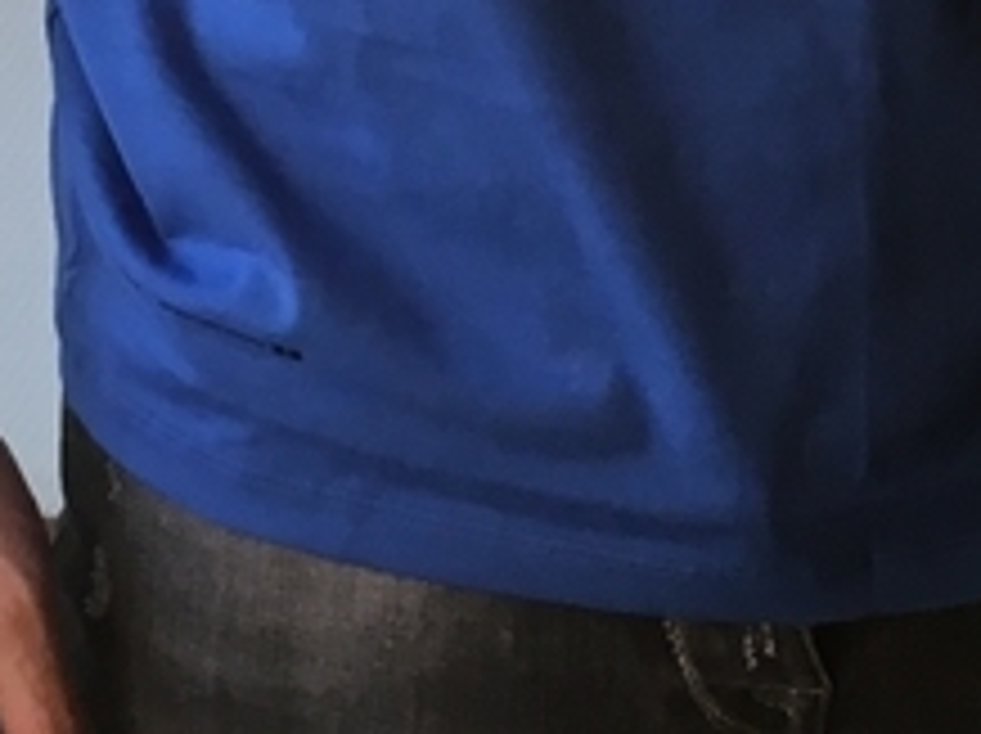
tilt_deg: -21.7
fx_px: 4529
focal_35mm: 160
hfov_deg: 12.3
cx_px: 256
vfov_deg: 9.2
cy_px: -95
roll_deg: +2.2
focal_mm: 4.15
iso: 50
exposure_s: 1/30
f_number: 2.2
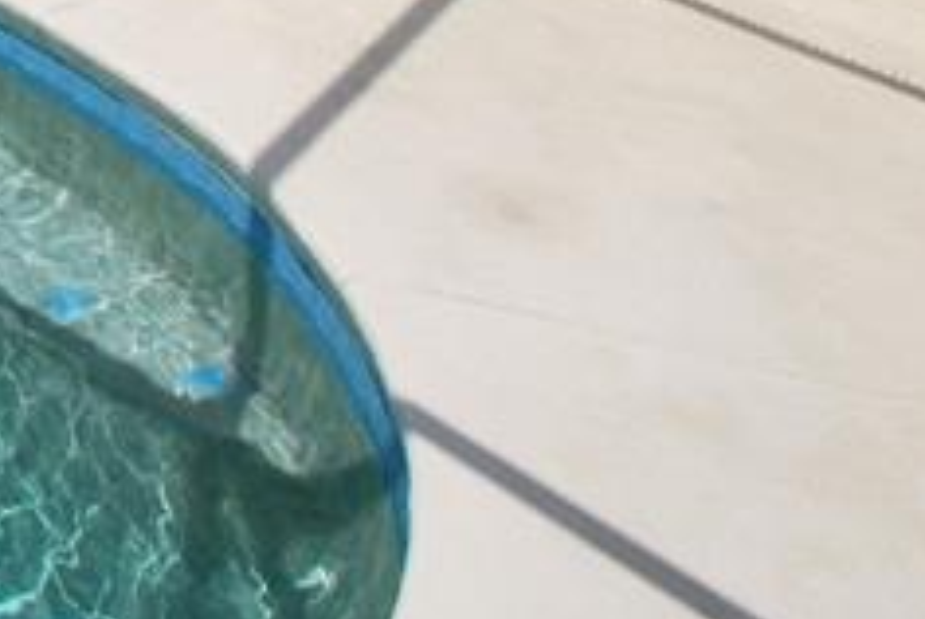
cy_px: -343
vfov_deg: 18.3
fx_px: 1672
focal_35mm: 65
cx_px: -466
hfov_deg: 24.2
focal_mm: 10
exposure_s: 1/250
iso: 100
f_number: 8
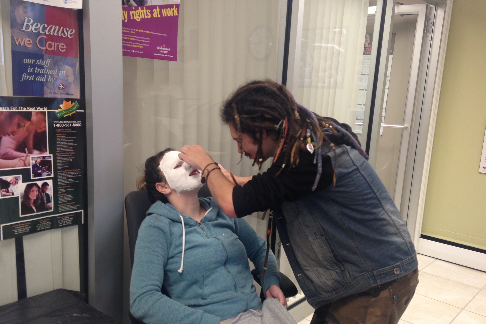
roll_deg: -3.8
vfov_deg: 37.8
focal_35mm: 35
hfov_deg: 54.4
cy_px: 179
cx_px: 240
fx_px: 472
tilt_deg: -15.6
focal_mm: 4.12
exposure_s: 1/20
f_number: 2.4
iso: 50
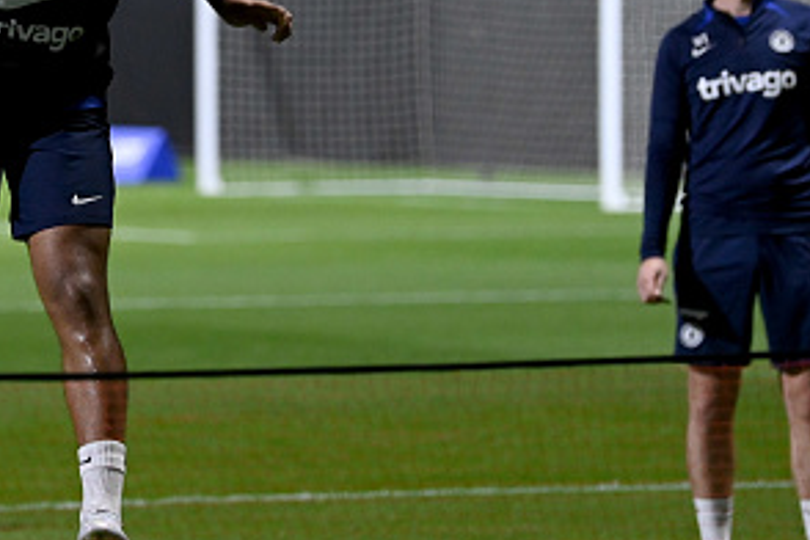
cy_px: 154
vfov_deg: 5.0
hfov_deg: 7.5
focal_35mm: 273
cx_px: 331
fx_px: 6142
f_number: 2.8
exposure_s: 1/500
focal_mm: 135
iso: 5000
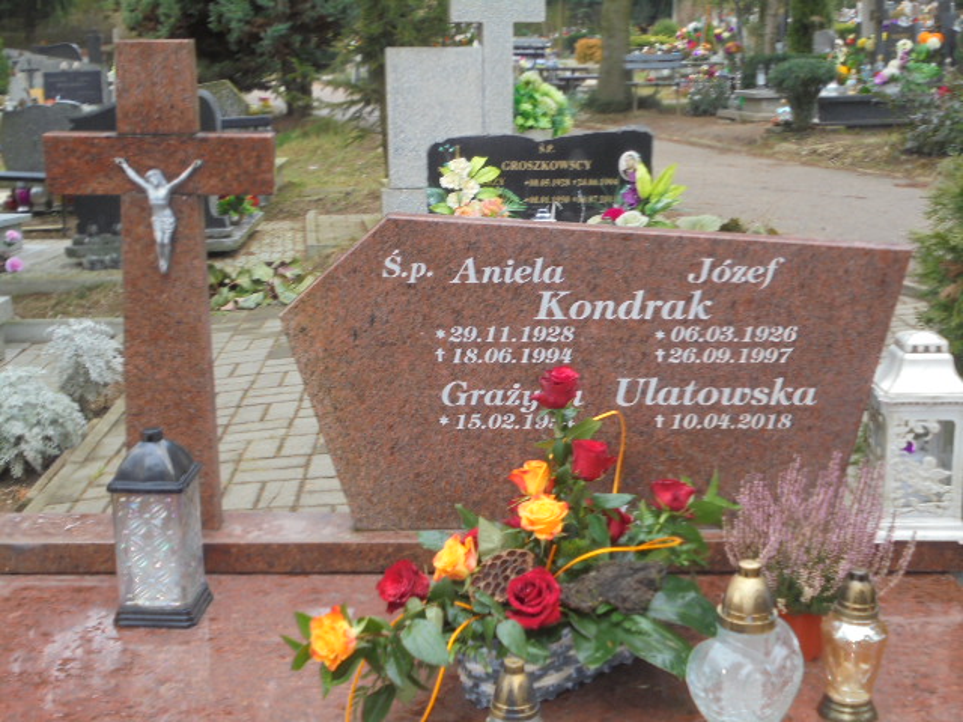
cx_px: 482
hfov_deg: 38.9
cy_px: 361
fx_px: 1363
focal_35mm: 49
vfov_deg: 29.7
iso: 100
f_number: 4.8
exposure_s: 1/30
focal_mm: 8.9
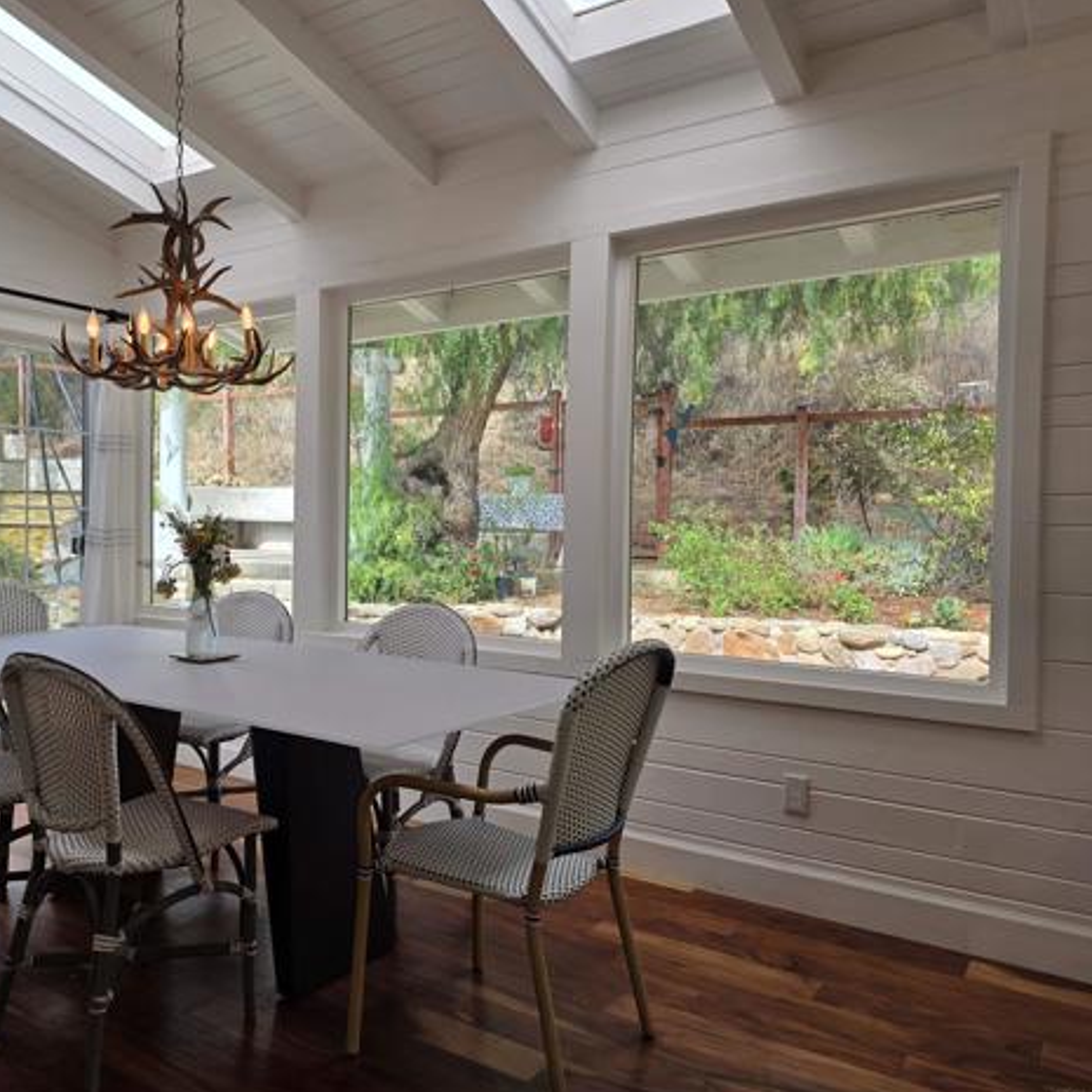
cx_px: 348
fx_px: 999
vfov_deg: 57.3
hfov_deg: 55.9
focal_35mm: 28
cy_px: 542
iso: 12
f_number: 1.7
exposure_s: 1/120
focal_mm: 6.3
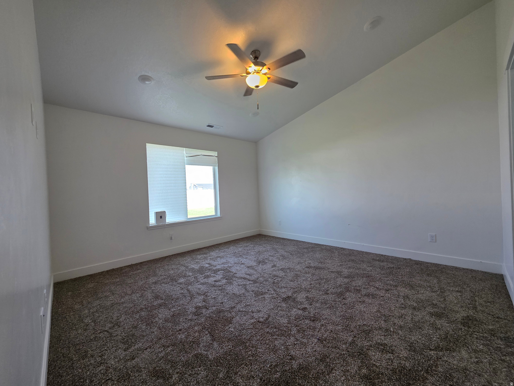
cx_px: 257
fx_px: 193
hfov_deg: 106.2
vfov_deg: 89.9
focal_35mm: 13
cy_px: 193
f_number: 1.9
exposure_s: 1/120
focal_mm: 2.2
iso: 125
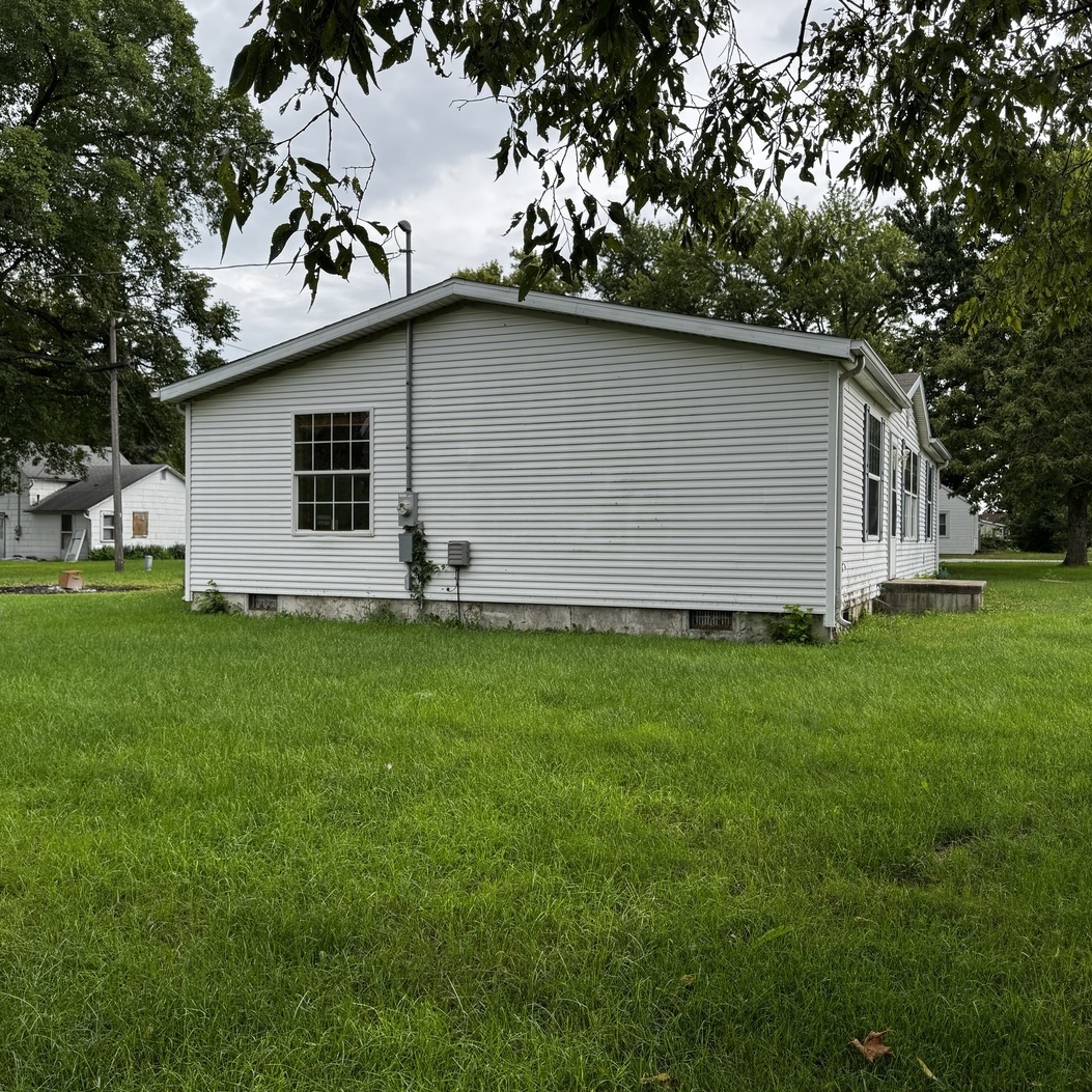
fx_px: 1035
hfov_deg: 55.6
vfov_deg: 55.6
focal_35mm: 29
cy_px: 550
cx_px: 511
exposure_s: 1/1172
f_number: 1.78
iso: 80
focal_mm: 6.76
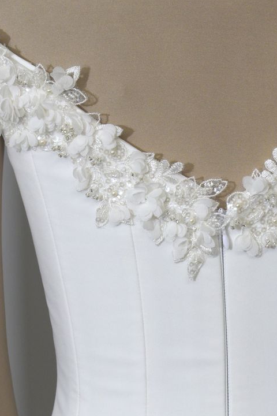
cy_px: 202
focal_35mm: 131
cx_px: 205
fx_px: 1515
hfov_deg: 10.4
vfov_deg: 15.6
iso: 400
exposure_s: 1/100
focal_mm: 35
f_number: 5
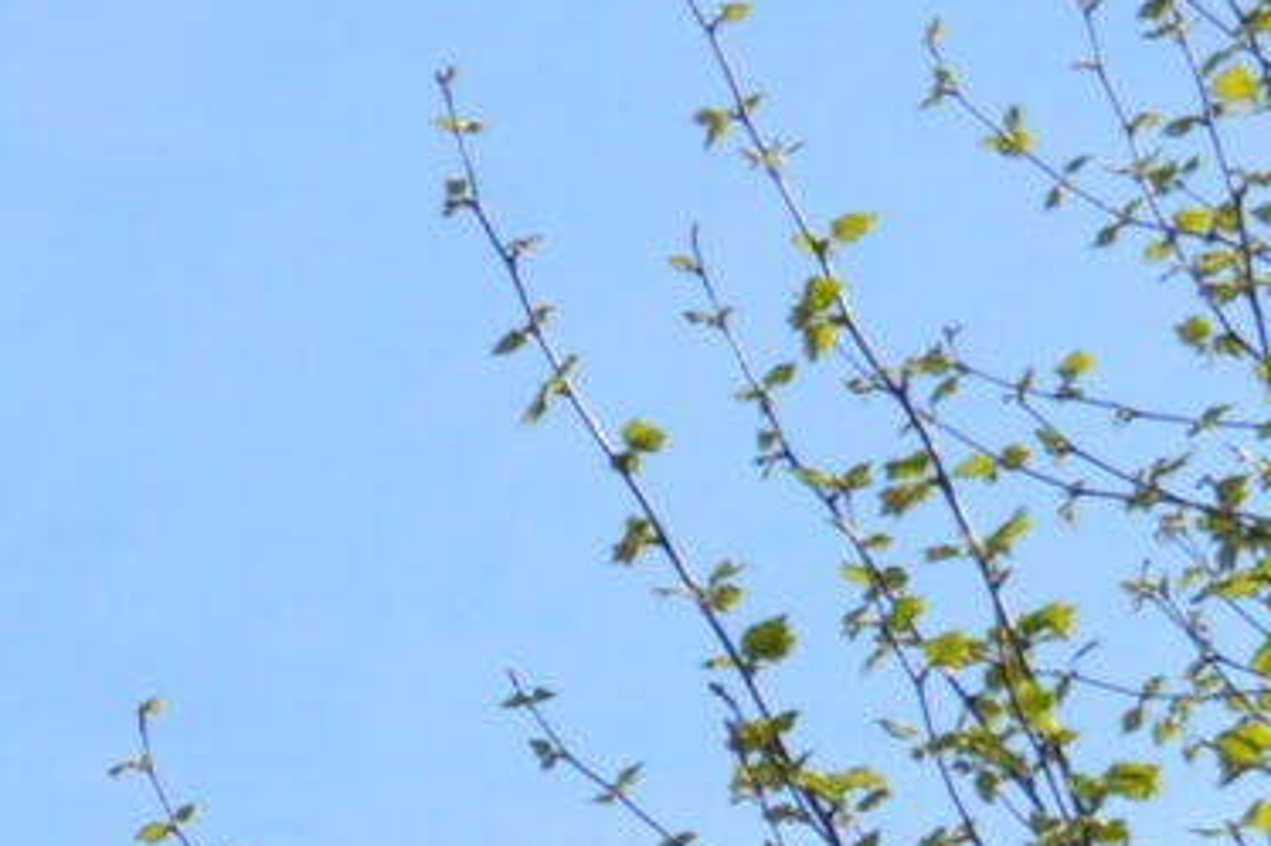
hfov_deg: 6.0
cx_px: -2671
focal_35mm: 318
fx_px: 11237
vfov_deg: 4.2
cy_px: 2422
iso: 100
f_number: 8
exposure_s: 1/250
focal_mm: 31
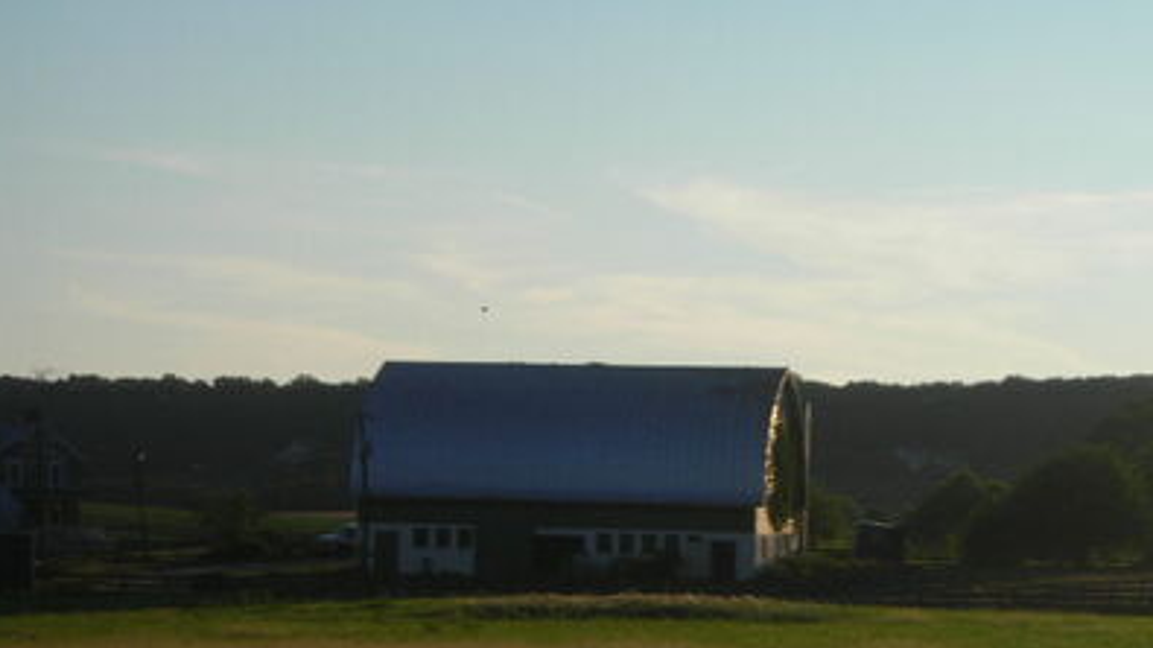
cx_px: 572
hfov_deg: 16.8
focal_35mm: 128
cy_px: 295
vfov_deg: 9.5
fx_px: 3913
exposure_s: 1/394
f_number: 5.3
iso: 50
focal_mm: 19.2
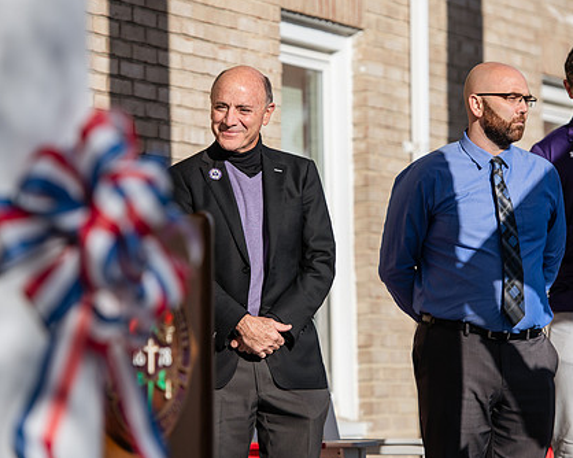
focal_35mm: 189
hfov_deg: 10.2
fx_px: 3204
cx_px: 295
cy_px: 205
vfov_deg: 8.2
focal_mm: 145
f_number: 3.5
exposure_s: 1/1250
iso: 80
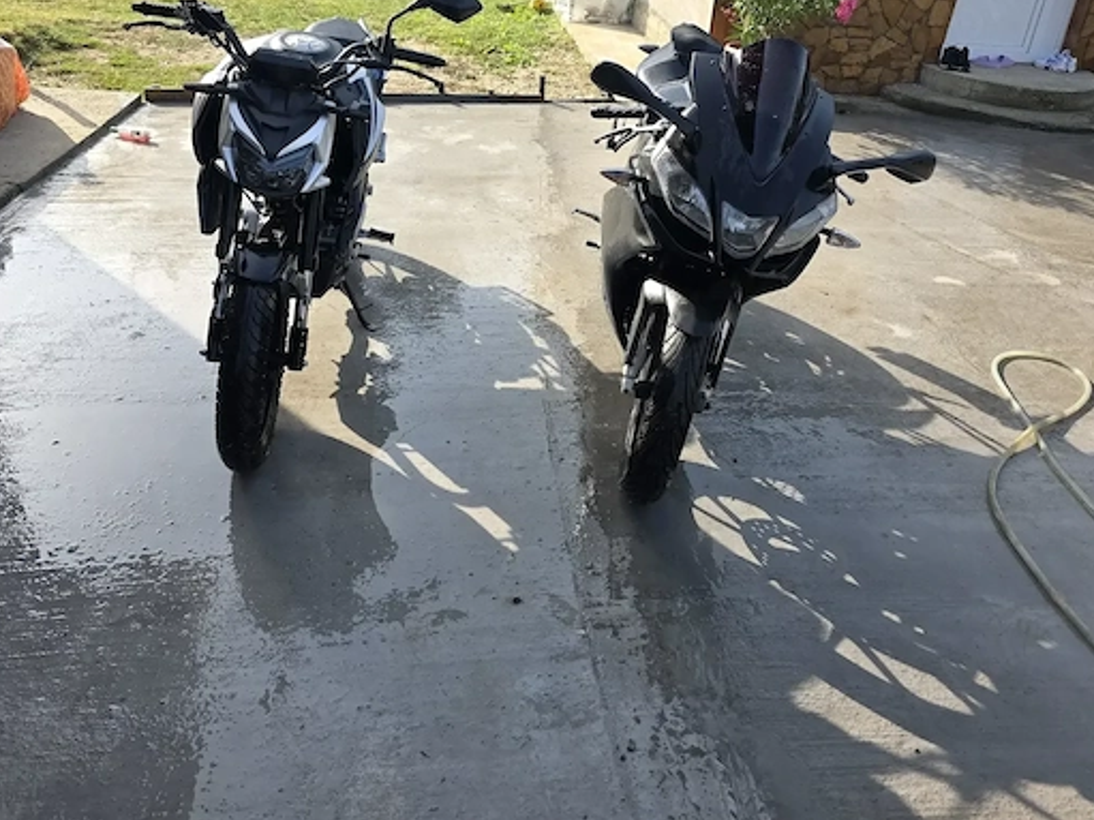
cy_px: 340
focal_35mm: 27
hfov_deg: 65.3
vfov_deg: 51.1
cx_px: 561
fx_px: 853
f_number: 1.7
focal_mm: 6.3
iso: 80
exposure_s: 1/1480
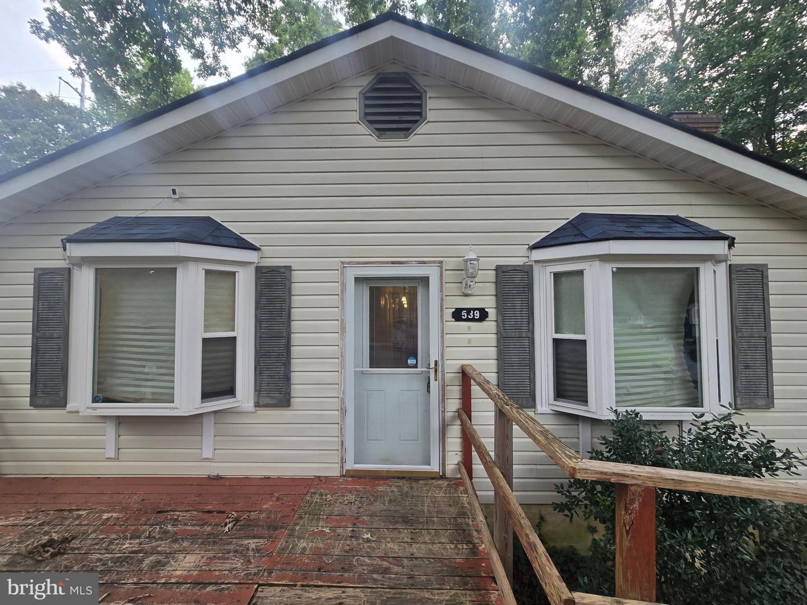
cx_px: 404
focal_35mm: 13
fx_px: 303
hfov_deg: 106.2
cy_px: 302
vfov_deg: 89.9
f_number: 2.2
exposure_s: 1/229
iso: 50
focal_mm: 2.2
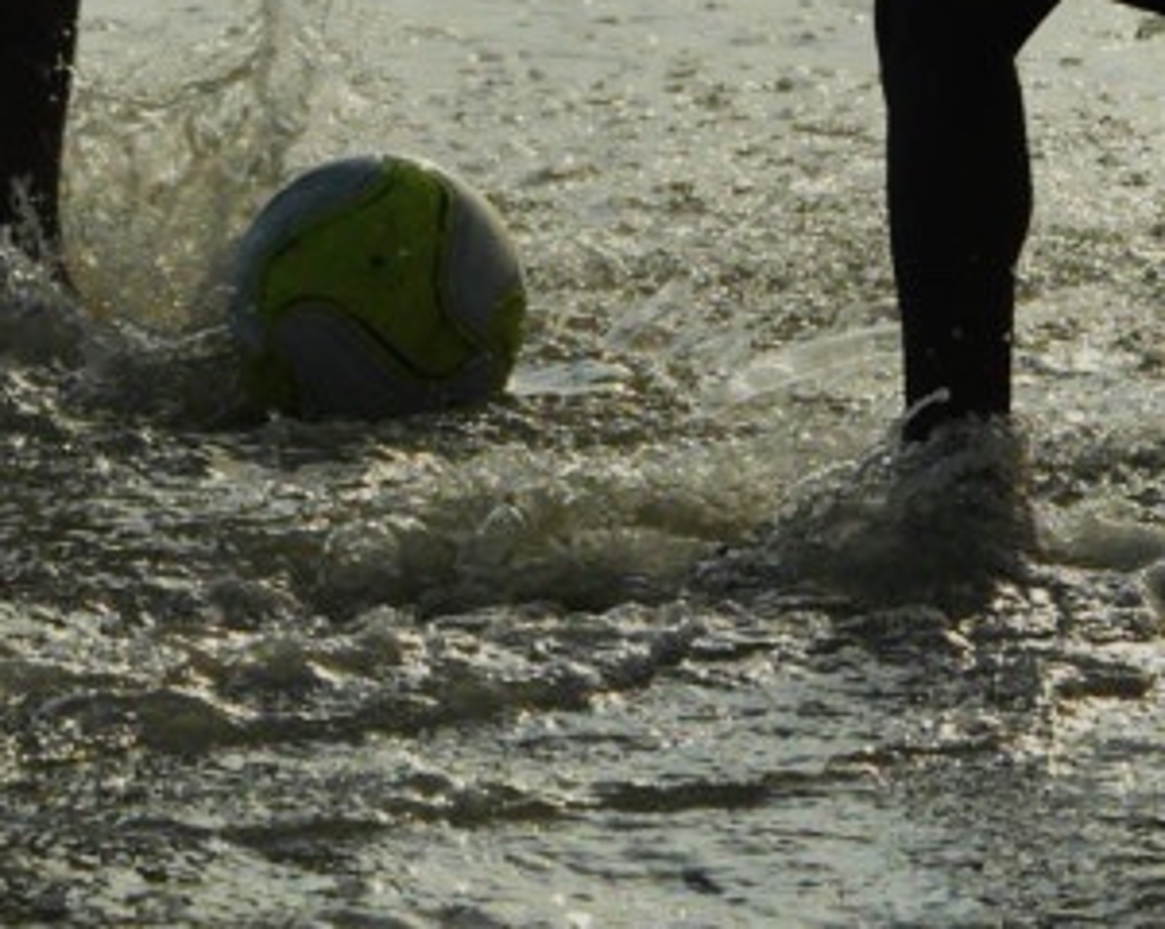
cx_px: -85
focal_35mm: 307
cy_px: -1572
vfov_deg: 4.9
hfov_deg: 6.3
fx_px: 10555
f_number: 9
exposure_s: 1/8000
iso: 4000
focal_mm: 60.7
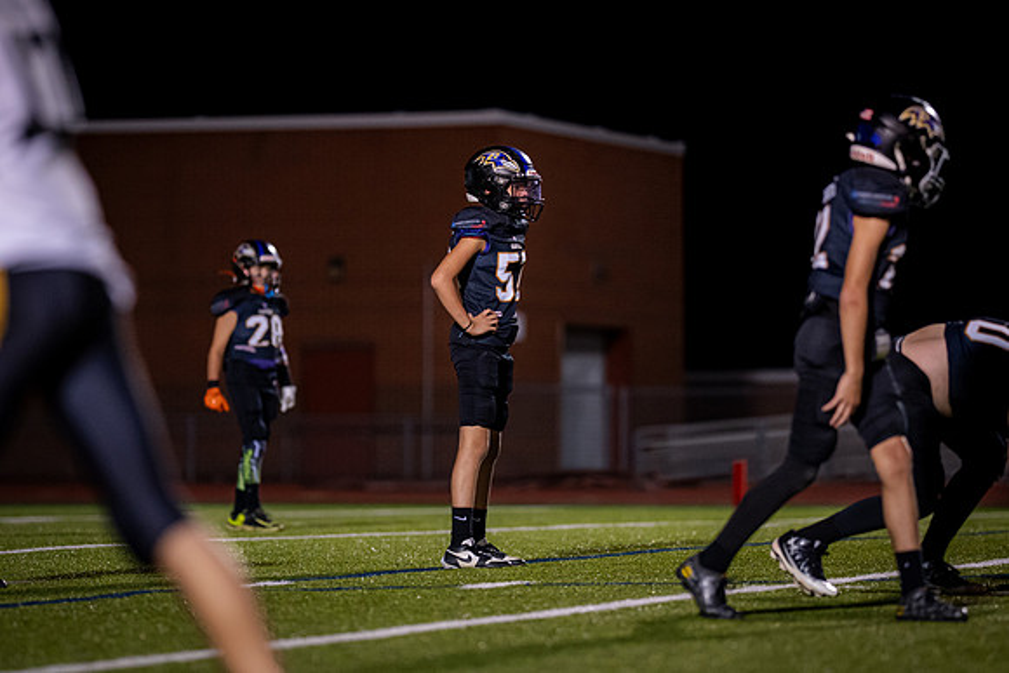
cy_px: 352
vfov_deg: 6.5
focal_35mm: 211
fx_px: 5902
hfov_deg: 9.8
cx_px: 492
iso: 2000
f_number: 1.8
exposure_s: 1/1250
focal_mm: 135
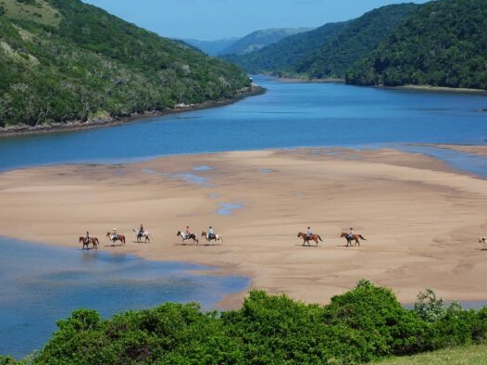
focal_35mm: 91
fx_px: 1273
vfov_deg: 16.3
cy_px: 182
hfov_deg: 21.7
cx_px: 242
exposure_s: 1/250
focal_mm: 55
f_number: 10
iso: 180
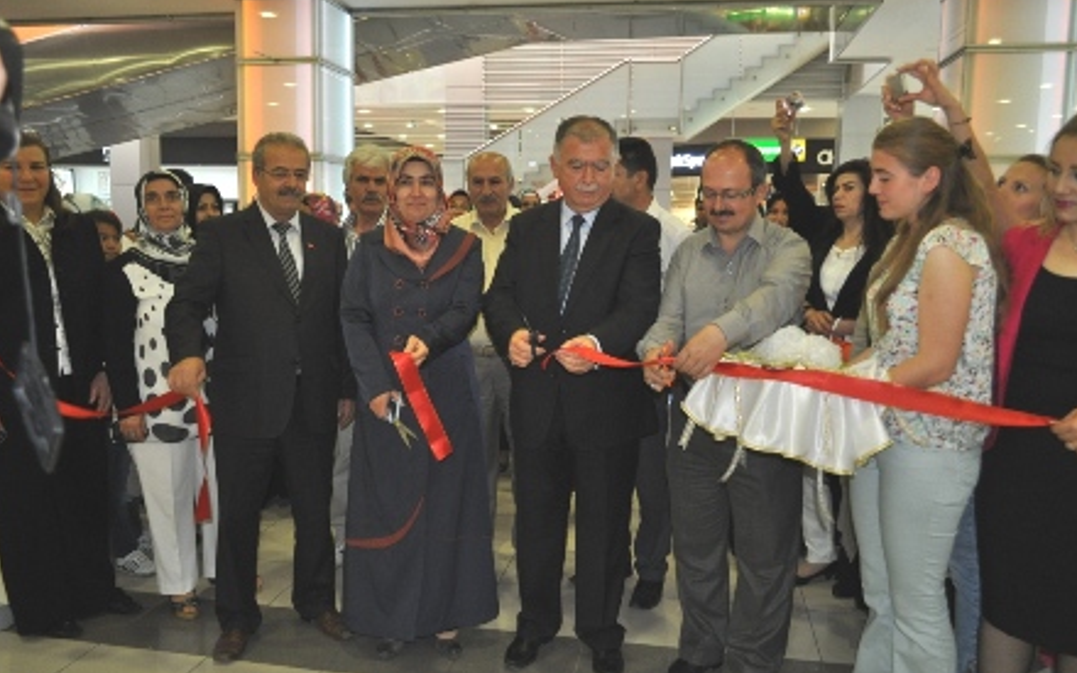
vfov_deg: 44.5
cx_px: 536
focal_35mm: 28
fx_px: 822
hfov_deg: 66.5
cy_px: 330
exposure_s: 1/60
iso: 800
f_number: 3.5
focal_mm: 18
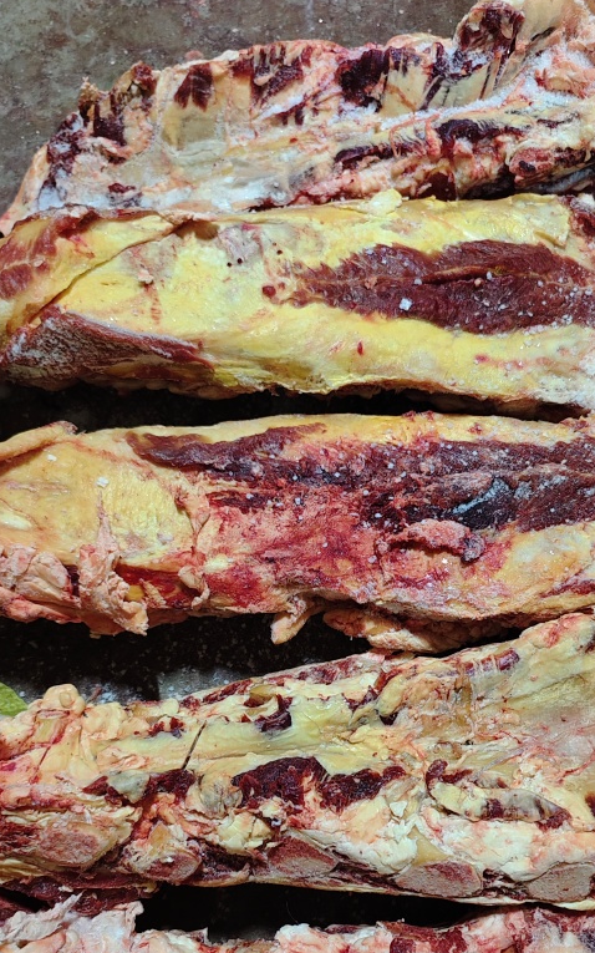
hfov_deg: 37.2
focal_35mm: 34
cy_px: 607
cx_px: 349
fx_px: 882
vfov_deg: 55.9
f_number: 1.57
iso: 805
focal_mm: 6.51
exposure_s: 1/50
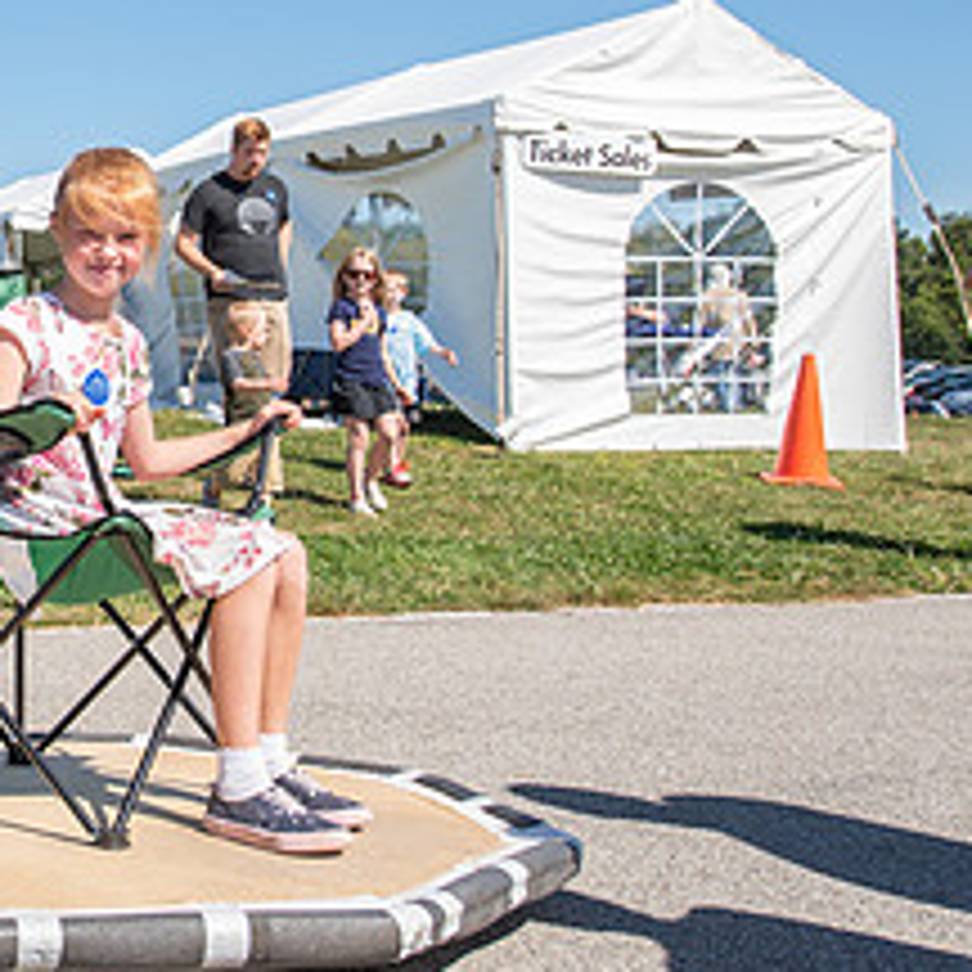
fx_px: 1811
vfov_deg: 29.6
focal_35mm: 57
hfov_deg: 26.7
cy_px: 242
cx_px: -187
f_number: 6.3
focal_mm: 24
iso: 160
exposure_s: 1/500
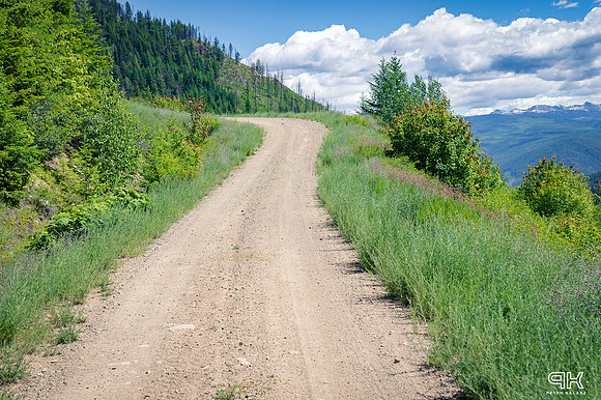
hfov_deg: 41.1
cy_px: 200
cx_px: 300
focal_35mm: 48
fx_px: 801
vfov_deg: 28.0
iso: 64
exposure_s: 1/400
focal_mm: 32
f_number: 4
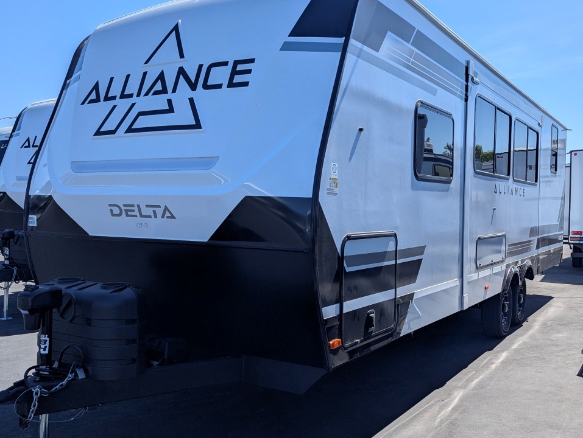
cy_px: 233
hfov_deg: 52.6
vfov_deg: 40.8
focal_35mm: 35
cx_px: 290
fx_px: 590
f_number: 1.85
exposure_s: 1/2217
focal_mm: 6.81
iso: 46
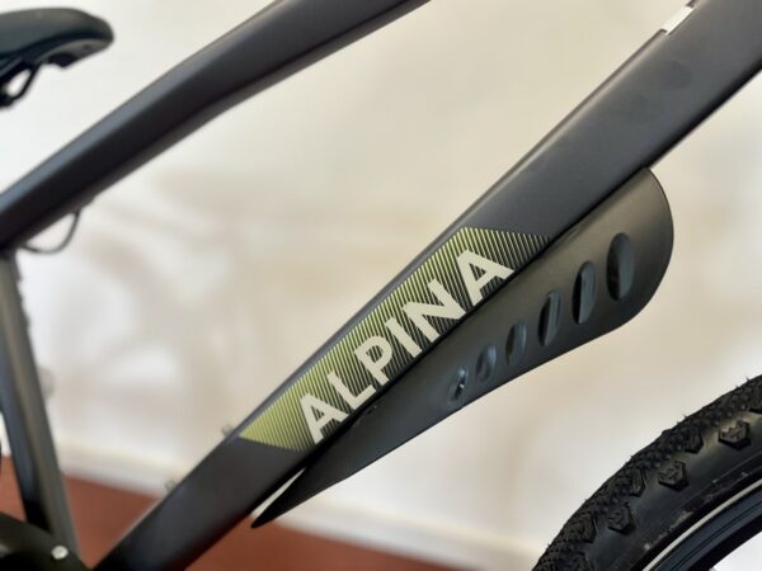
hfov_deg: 67.3
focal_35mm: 26
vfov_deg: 53.1
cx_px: 381
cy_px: 286
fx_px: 572
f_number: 1.6
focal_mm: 5.1
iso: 64
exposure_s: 1/50
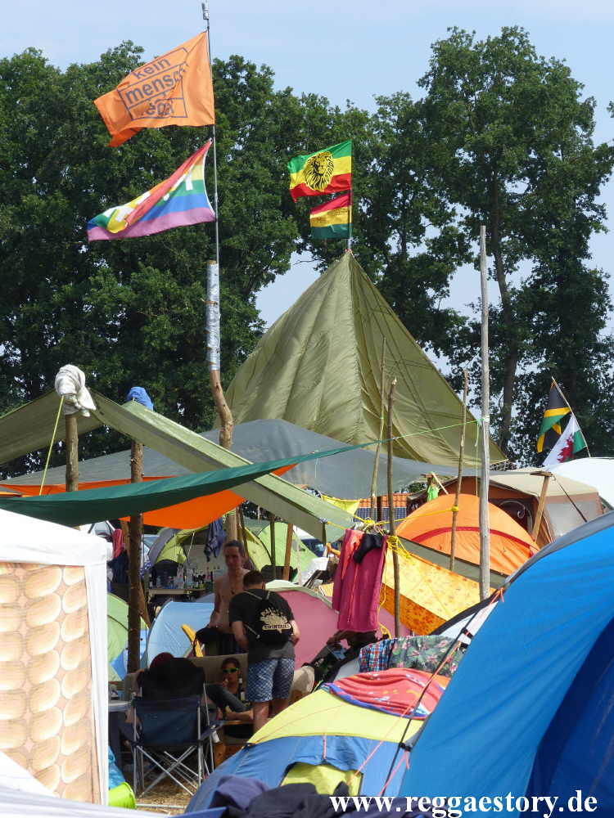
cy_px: 409
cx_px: 307
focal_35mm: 138
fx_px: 3264
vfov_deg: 14.3
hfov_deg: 10.7
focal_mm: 24.8
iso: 100
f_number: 4
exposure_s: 1/640
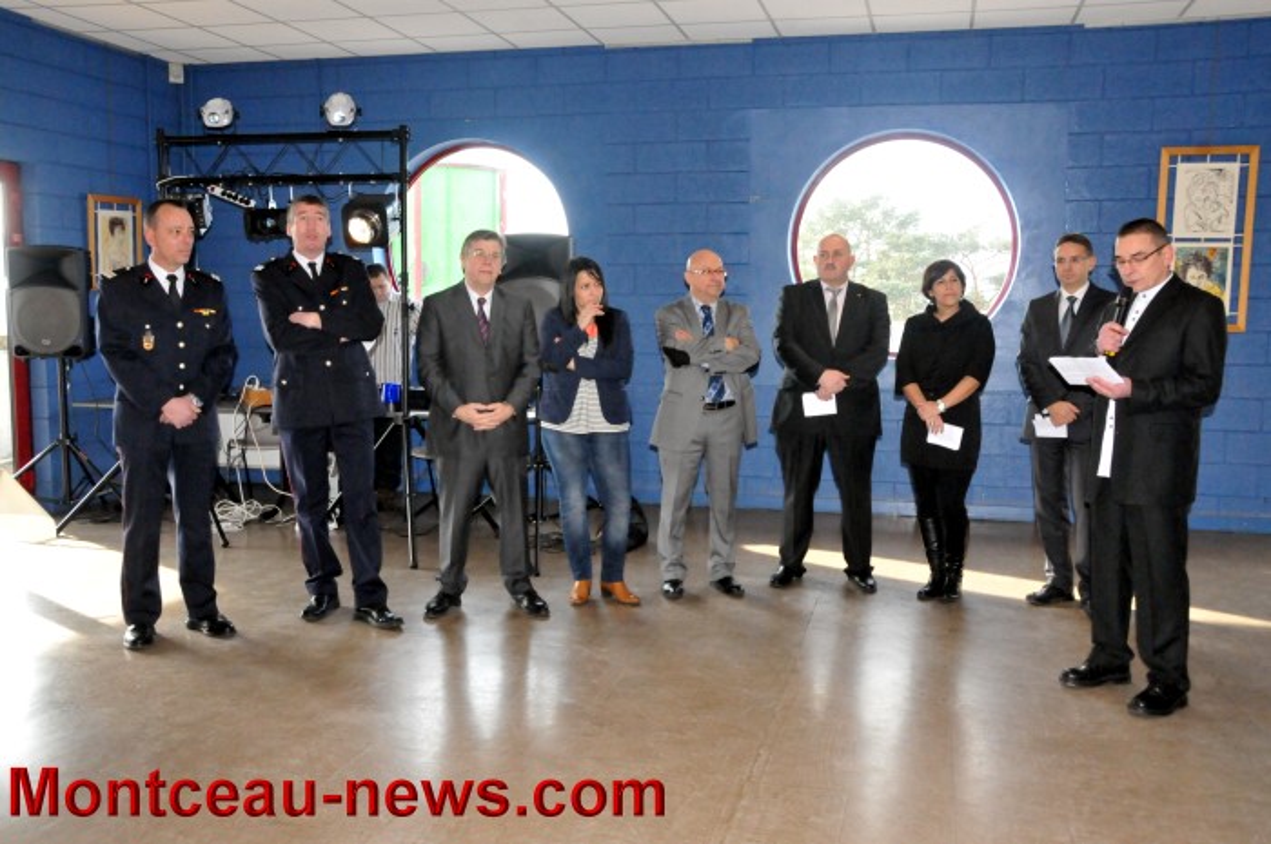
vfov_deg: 39.9
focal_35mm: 33
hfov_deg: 57.3
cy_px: 422
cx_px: 636
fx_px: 1164
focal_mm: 22
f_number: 10
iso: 3200
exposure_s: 1/250
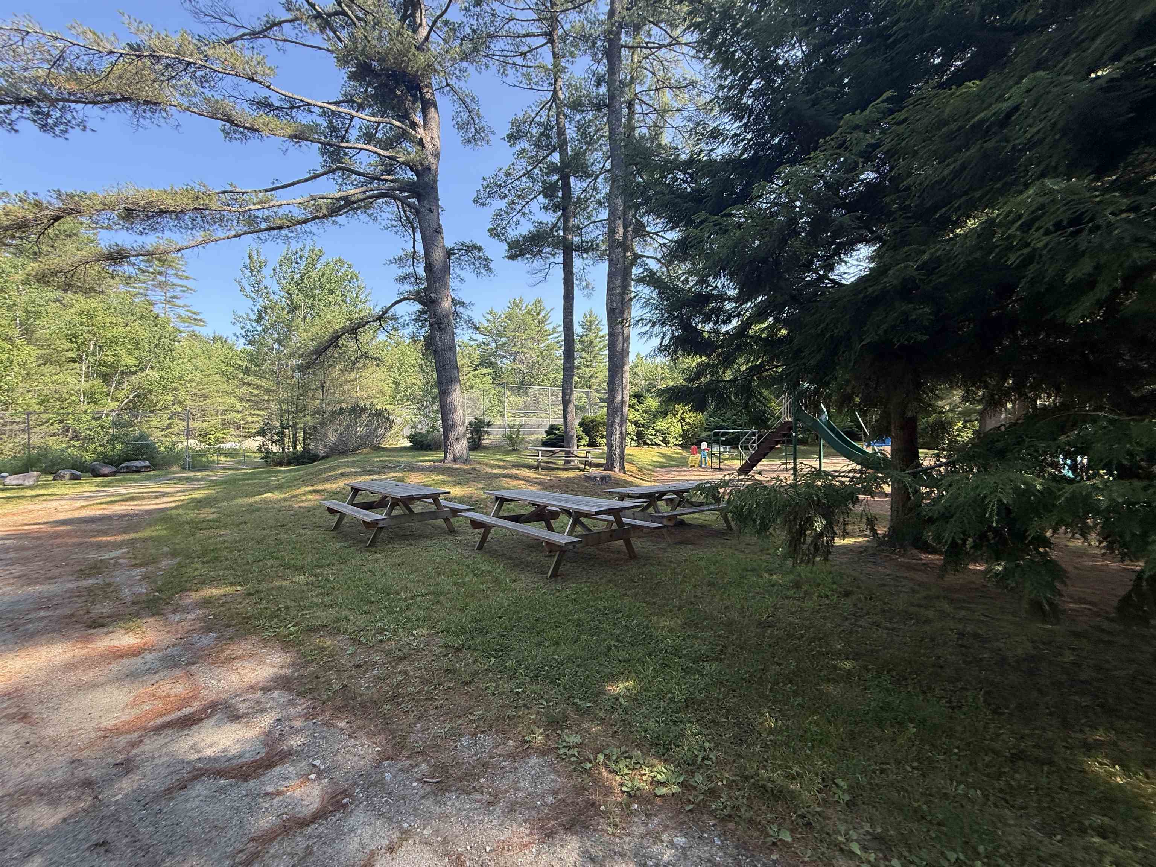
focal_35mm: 14
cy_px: 434
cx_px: 578
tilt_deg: +2.8
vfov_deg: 85.7
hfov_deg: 102.1
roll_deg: +3.2
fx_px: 468
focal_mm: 2.22
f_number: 2.2
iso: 64
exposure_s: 1/413
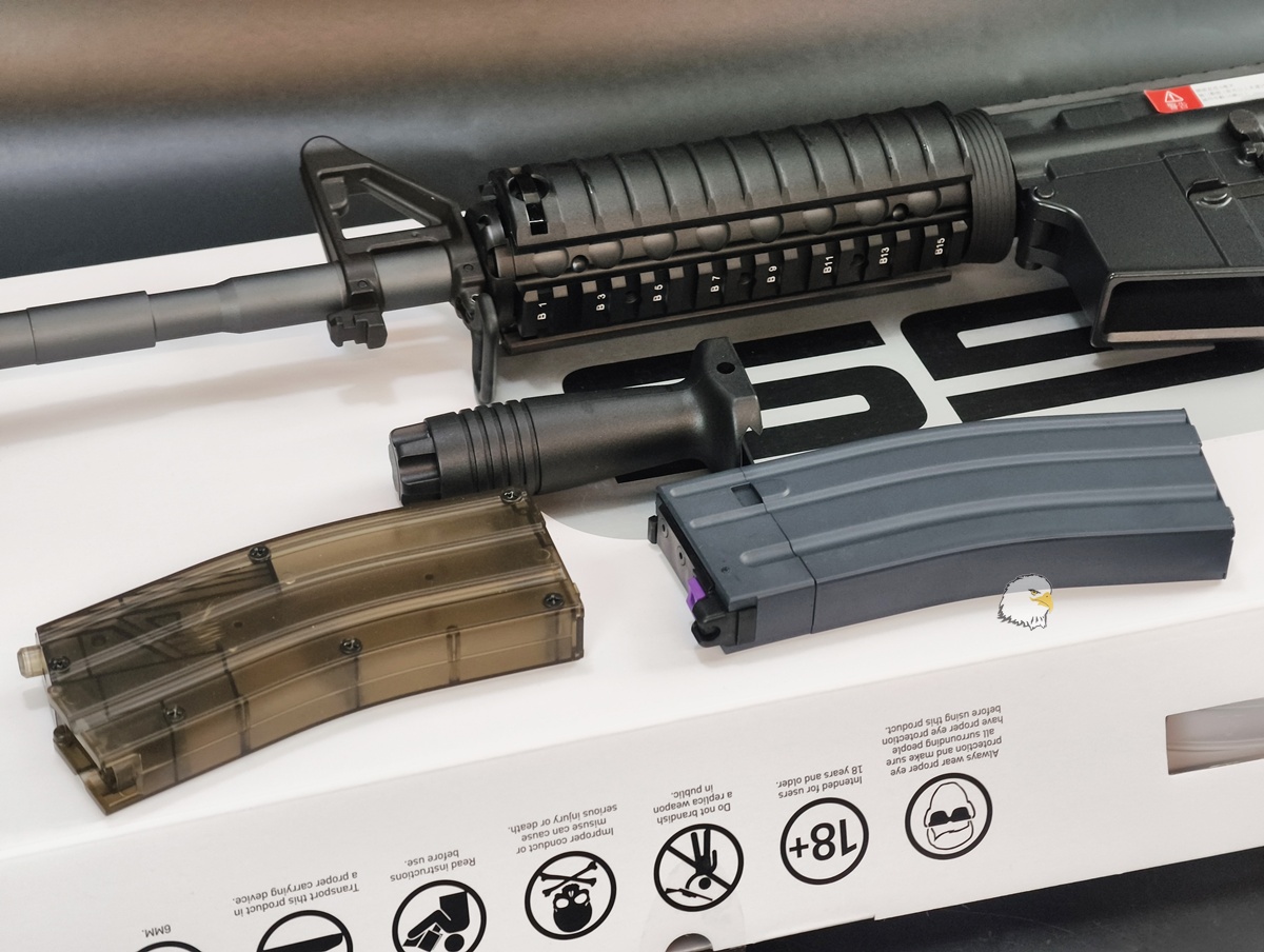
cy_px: 476
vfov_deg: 17.4
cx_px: 632
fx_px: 3109
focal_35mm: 85
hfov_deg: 23.0
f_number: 2.67
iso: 830
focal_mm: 22.48
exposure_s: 1/30
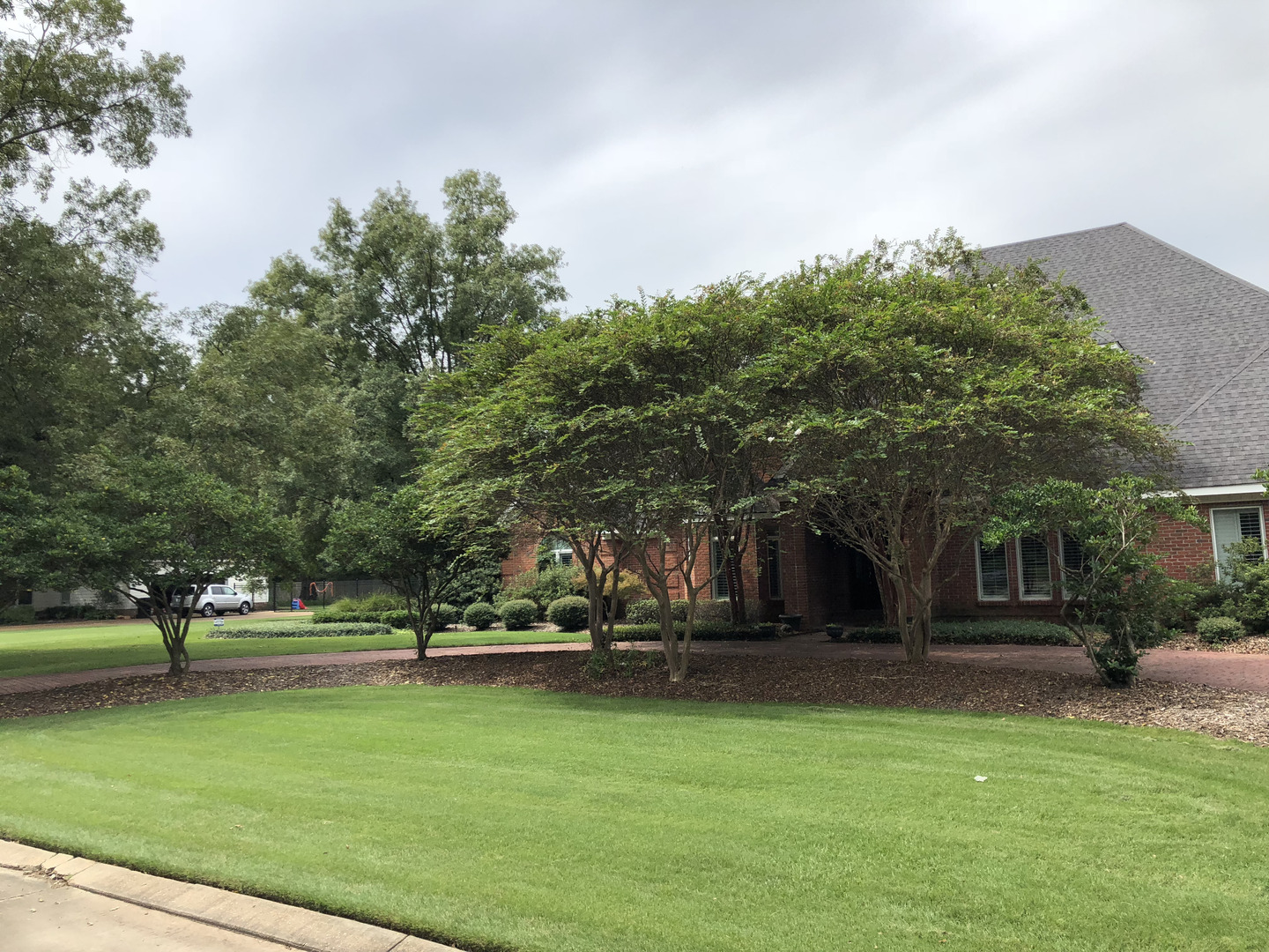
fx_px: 1026
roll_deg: +3.2
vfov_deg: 49.7
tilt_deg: +8.2
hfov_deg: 63.4
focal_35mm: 28
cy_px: 476
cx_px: 634
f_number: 1.8
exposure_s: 1/1621
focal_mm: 4
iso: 20
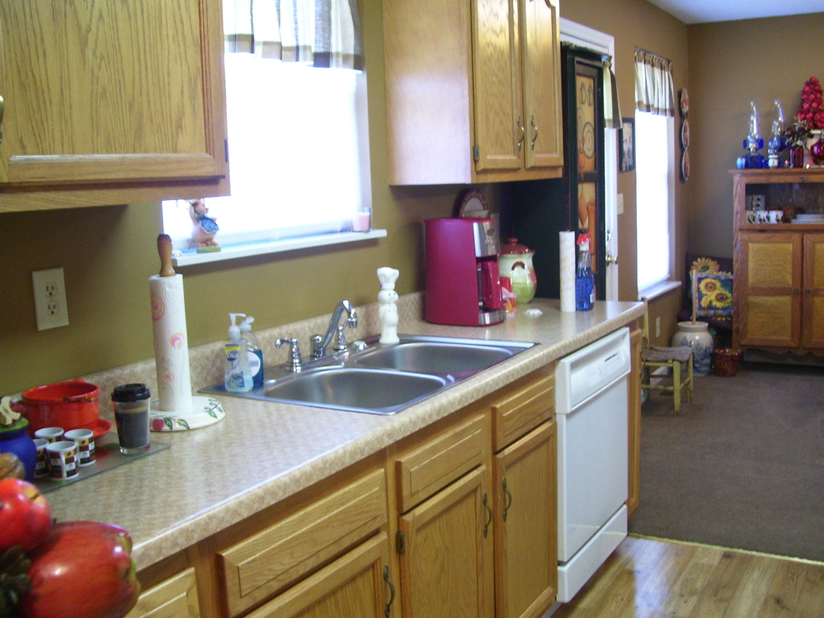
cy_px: 309
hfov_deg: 50.1
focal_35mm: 37
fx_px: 881
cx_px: 412
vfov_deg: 38.7
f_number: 2.7
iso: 160
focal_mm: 6
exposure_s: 1/10
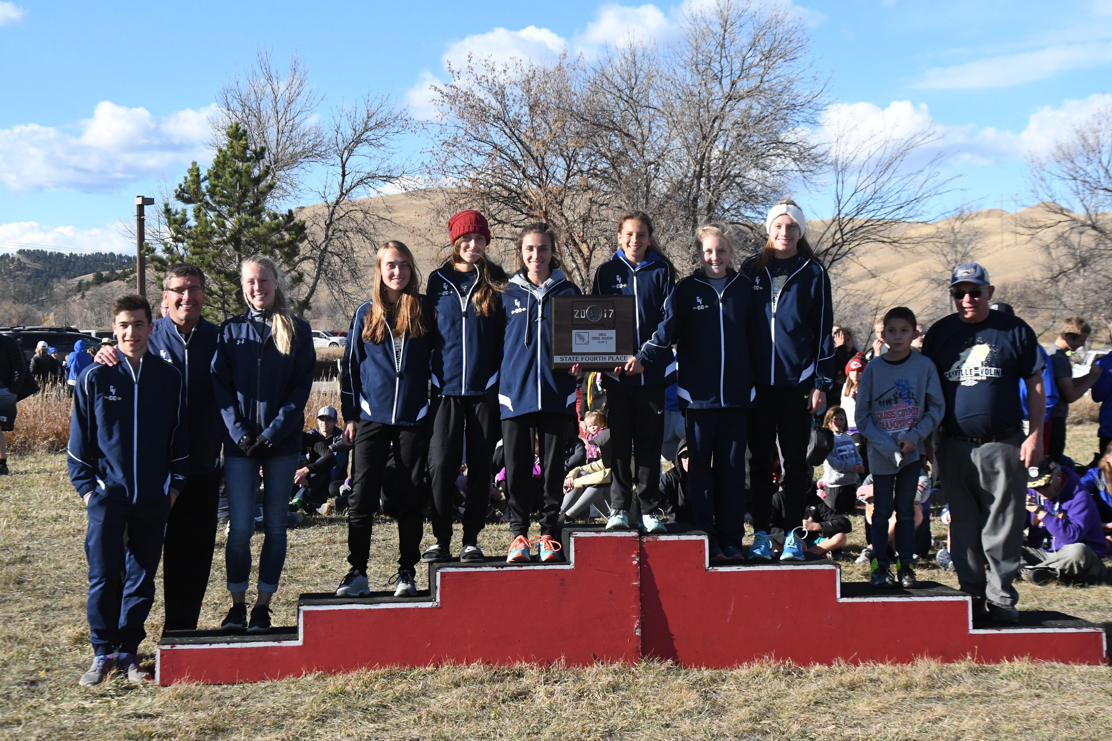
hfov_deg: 35.1
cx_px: 556
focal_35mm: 57
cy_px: 370
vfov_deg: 23.8
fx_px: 1761
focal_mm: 38
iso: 2500
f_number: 8
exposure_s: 1/4000
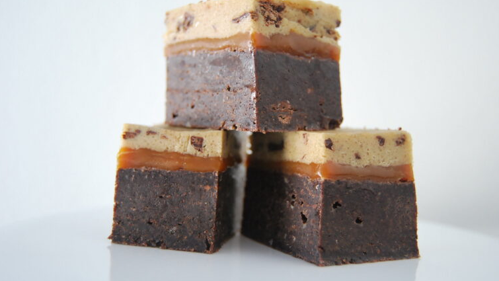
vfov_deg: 24.9
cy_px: 135
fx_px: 635
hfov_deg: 42.9
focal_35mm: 48
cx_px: 250
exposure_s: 1/100
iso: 800
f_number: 4.2
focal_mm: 30
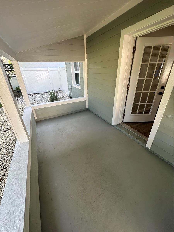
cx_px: 87
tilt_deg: -26.2
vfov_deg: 102.1
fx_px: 94
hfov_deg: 85.7
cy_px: 116
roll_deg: +0.9
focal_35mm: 14
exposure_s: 1/117
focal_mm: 2.22
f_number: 2.2
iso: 40
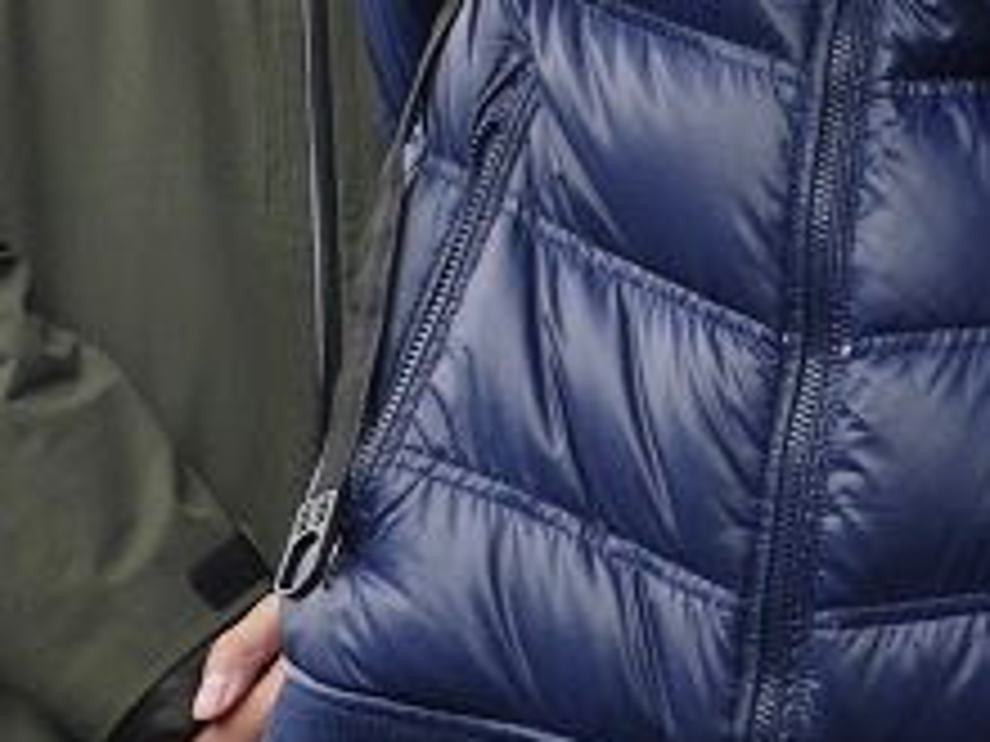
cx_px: 1516
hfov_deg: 7.2
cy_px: -654
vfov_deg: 5.4
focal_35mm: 270
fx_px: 7722
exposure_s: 1/80
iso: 320
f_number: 2.8
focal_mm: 35
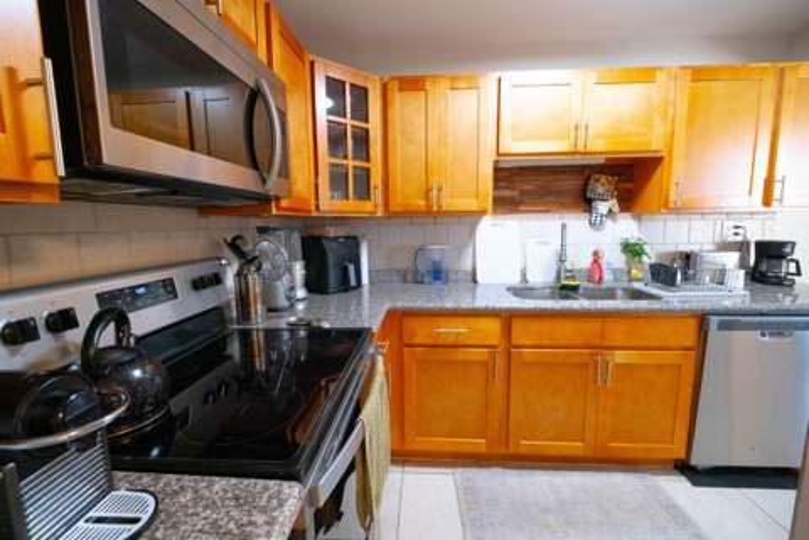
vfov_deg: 73.7
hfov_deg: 96.7
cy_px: 270
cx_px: 404
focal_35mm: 16
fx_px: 360
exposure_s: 1/125
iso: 3200
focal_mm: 10.5
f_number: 4
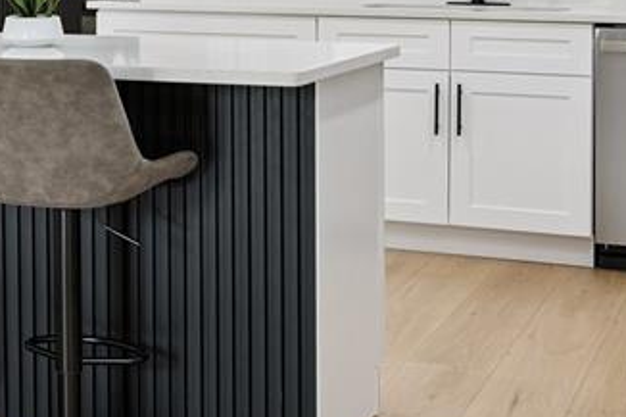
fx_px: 1529
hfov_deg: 22.1
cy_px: -44
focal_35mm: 88
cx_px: -25
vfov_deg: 15.1
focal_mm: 28
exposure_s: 1/5
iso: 200
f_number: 9
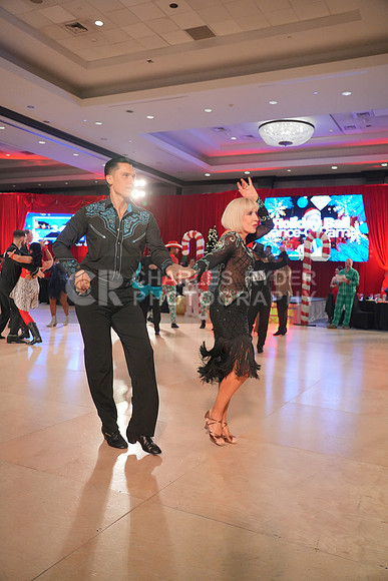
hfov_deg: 43.6
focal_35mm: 30
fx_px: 485
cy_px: 290
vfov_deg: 61.9
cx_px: 194
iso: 4000
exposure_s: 1/400
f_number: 4
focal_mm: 30
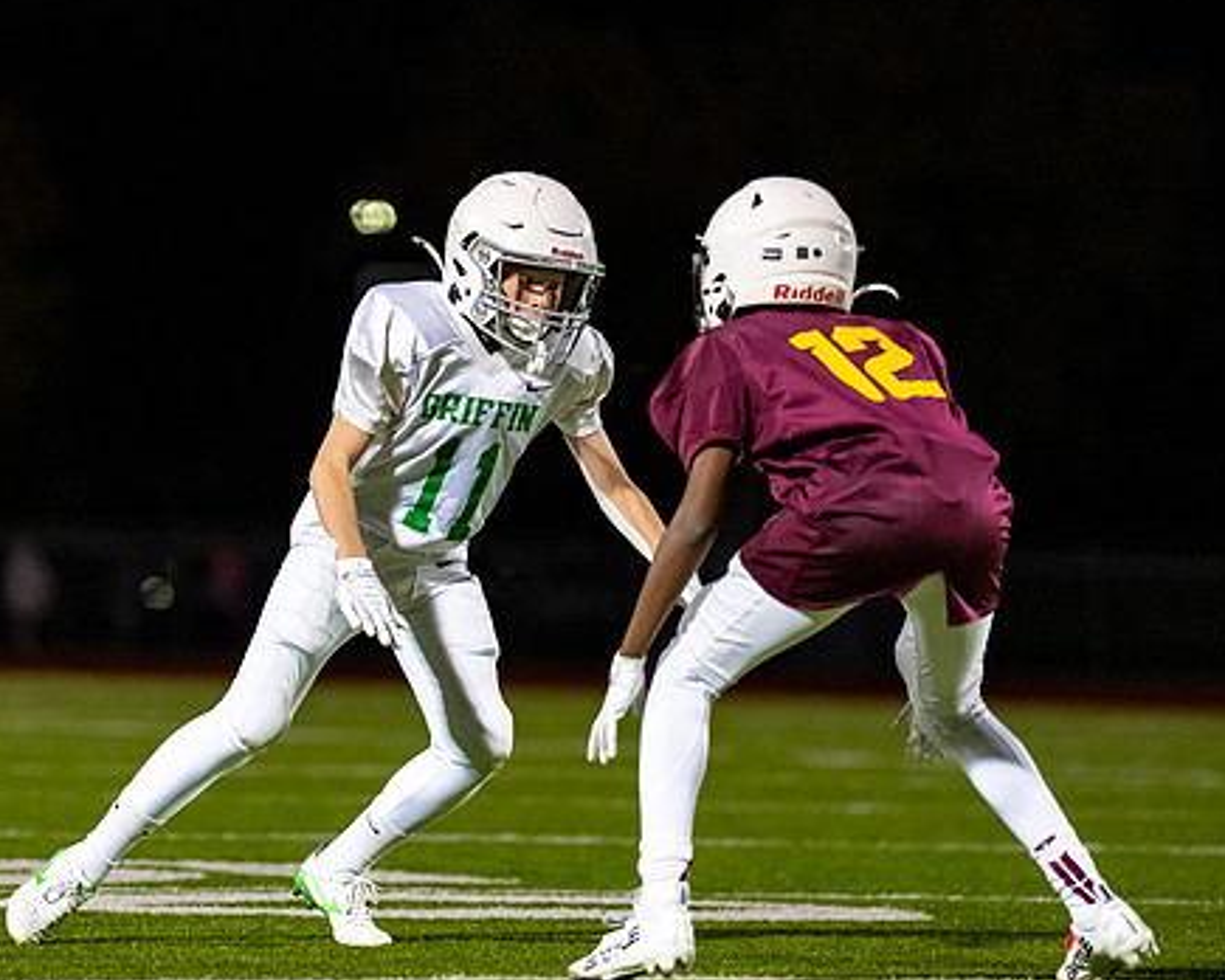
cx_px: 270
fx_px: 12399
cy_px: 411
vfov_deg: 4.5
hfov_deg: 5.7
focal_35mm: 342
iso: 5000
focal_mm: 200
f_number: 2.8
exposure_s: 1/1250
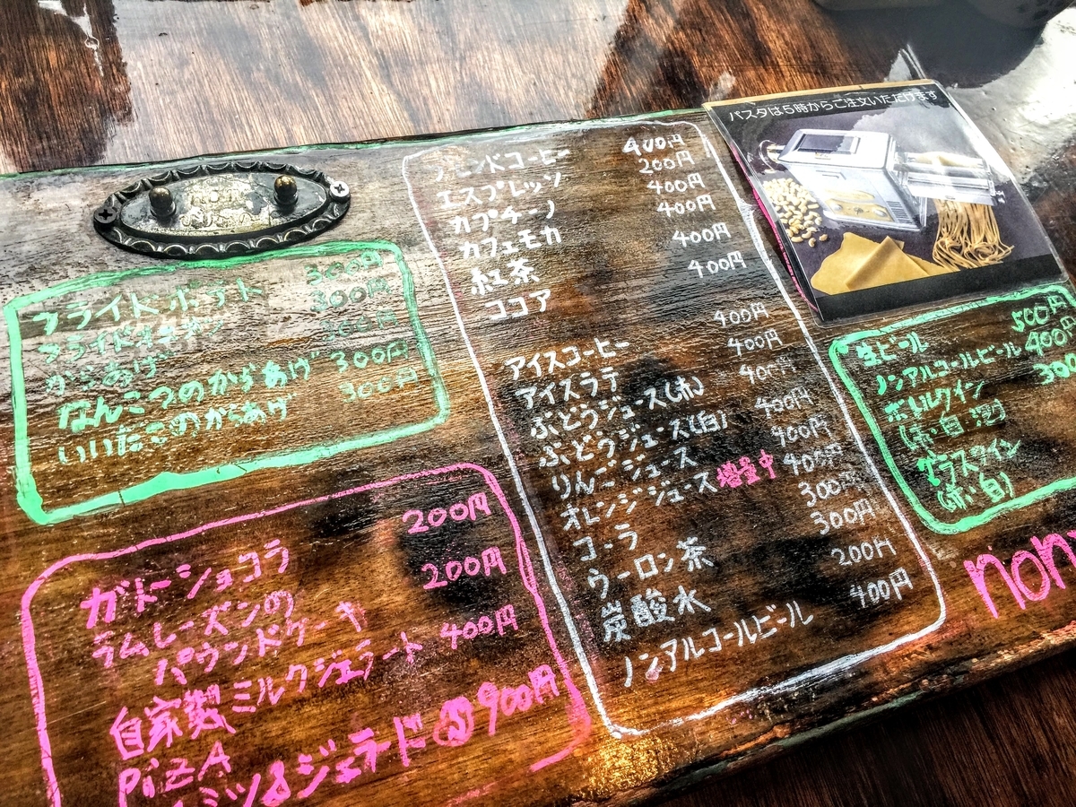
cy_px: 404
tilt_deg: -58.0
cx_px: 538
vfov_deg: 48.2
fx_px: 901
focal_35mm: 29
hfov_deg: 61.7
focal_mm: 4.15
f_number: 2.2
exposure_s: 1/40
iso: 32
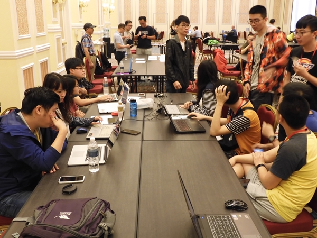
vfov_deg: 37.7
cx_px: 158
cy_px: 119
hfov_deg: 49.0
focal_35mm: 38
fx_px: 348
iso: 400
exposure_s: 1/13
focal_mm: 6.8
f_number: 4
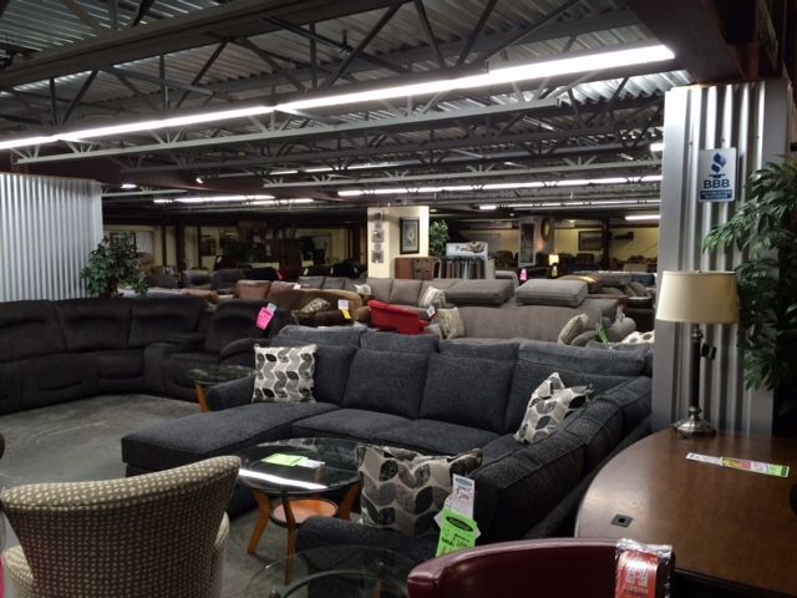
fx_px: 668
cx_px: 398
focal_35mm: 29
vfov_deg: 48.2
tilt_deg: -5.1
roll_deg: +0.4
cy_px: 299
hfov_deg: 61.7
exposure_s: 1/30
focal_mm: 4.15
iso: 80
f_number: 2.2
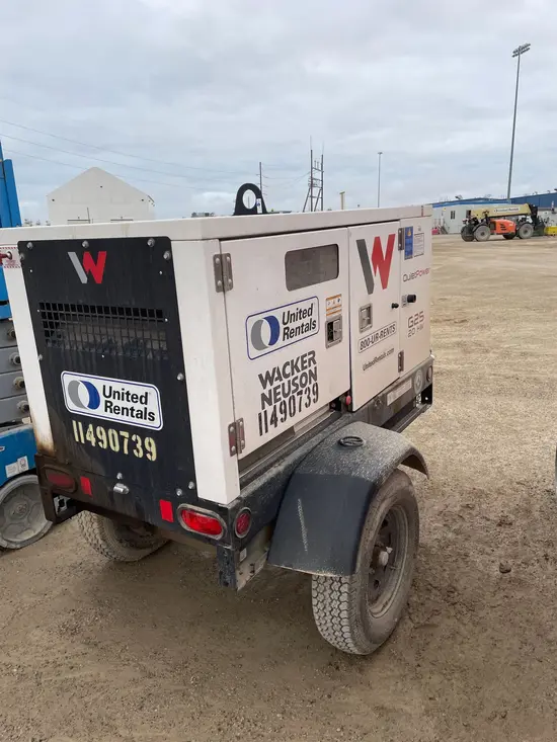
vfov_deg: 67.3
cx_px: 278
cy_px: 371
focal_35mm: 26
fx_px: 558
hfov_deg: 53.1
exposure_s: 1/520
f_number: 1.6
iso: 32
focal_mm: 4.2
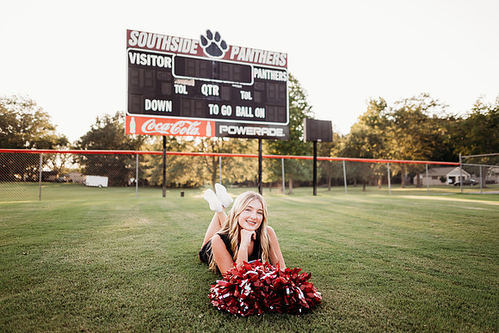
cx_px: 250
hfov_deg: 73.7
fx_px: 333
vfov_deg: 53.2
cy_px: 166
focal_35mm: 24
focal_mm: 24
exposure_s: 1/500
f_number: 2
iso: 125
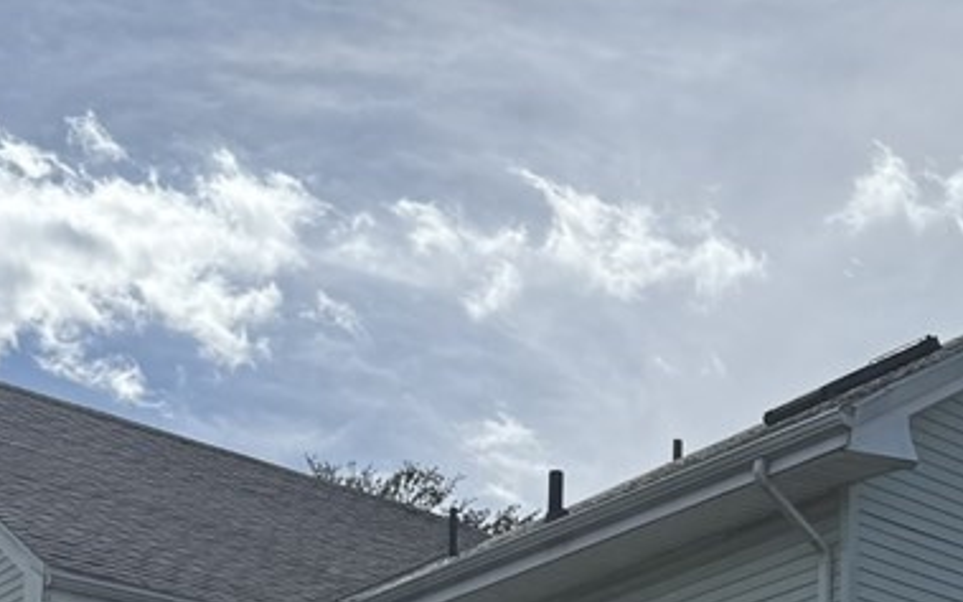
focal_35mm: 103
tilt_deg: +12.0
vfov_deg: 12.1
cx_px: 1047
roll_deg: -0.5
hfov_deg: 19.4
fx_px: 2704
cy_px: 907
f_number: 1.78
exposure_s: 1/14286
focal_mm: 6.76
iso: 80
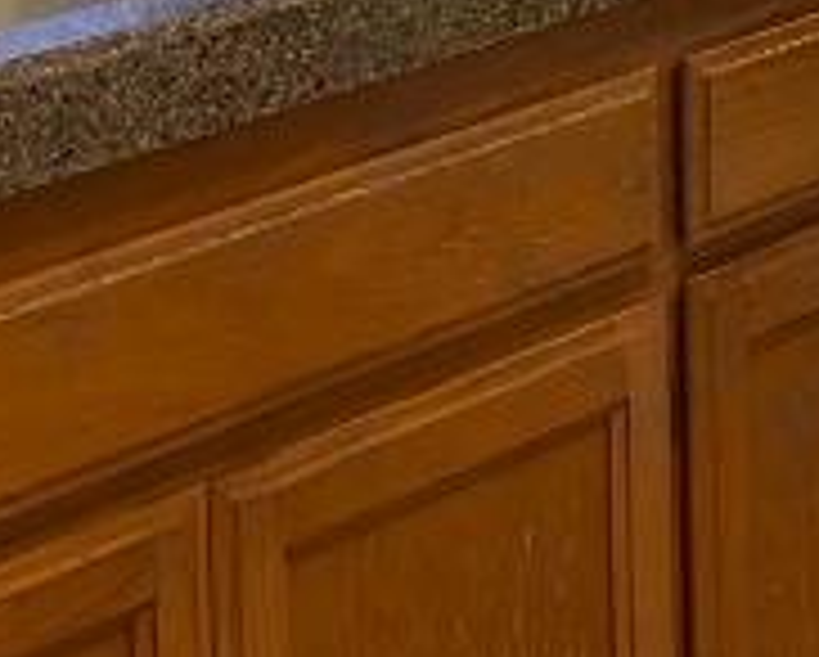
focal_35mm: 193
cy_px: -677
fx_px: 4683
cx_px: 2196
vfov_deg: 7.7
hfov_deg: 8.7
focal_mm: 6.76
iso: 160
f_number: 1.78
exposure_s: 1/150
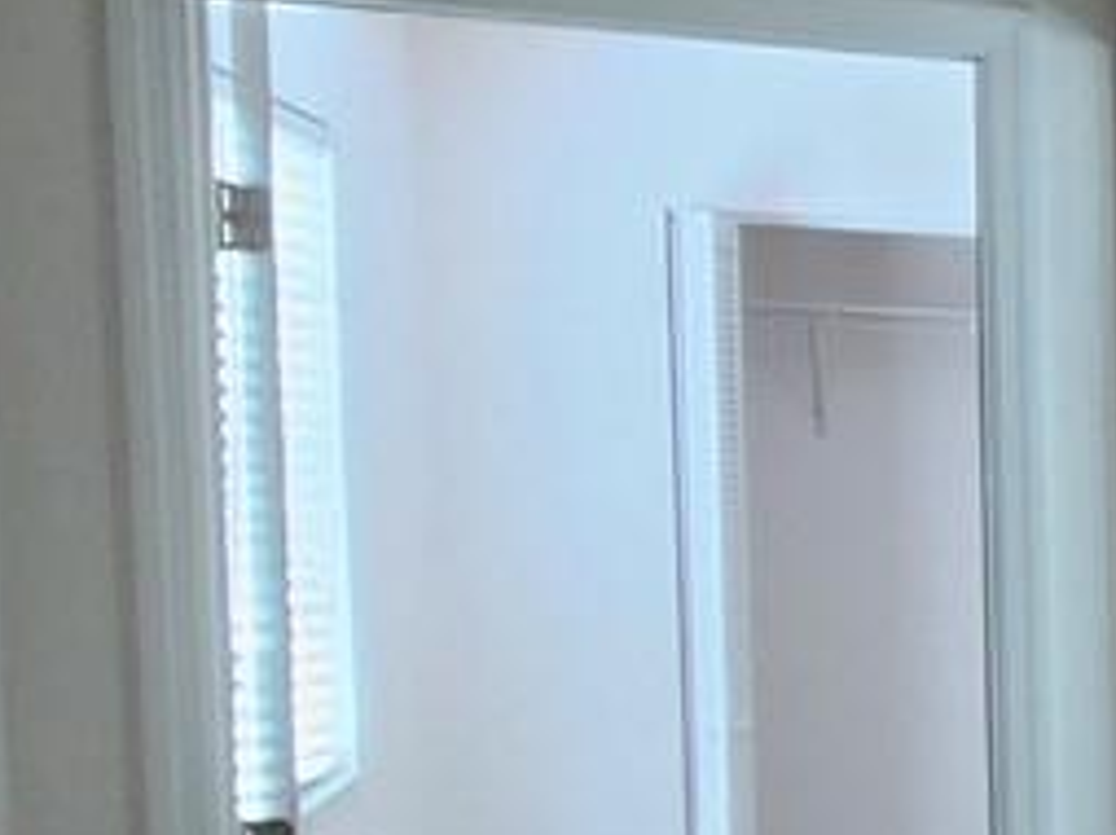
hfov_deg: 13.9
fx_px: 2641
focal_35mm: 82
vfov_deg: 17.8
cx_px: 2847
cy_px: 686
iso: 160
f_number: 2.2
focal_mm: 2.2
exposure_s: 1/60
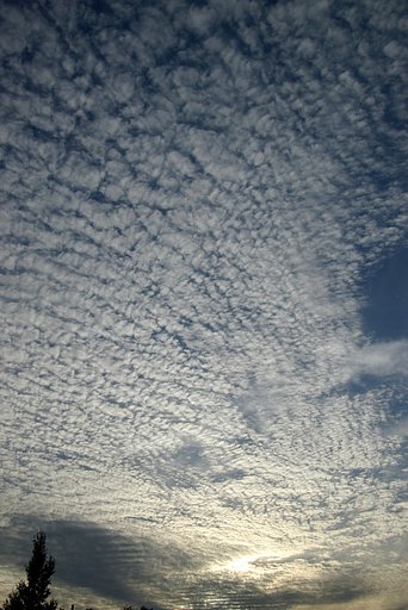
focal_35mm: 36
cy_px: 305
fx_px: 611
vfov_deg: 53.1
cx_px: 204
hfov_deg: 36.9
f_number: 9
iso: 200
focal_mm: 24
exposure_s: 1/800
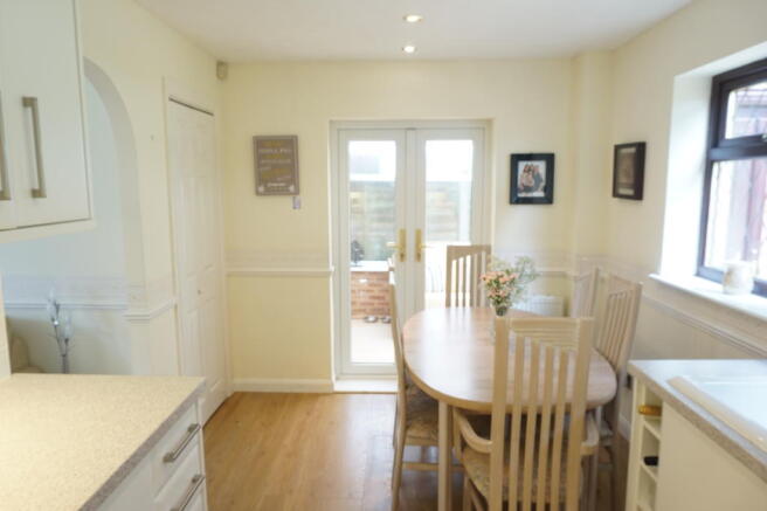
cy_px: 256
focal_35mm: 24
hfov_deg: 73.8
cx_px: 384
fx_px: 511
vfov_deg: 53.1
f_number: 9
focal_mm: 16
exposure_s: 1/1.6
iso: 100
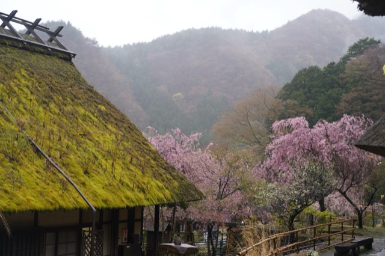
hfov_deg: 36.9
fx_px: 577
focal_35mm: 54
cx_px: 192
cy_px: 128
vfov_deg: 25.0
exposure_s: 1/10
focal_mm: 54
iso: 100
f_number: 9
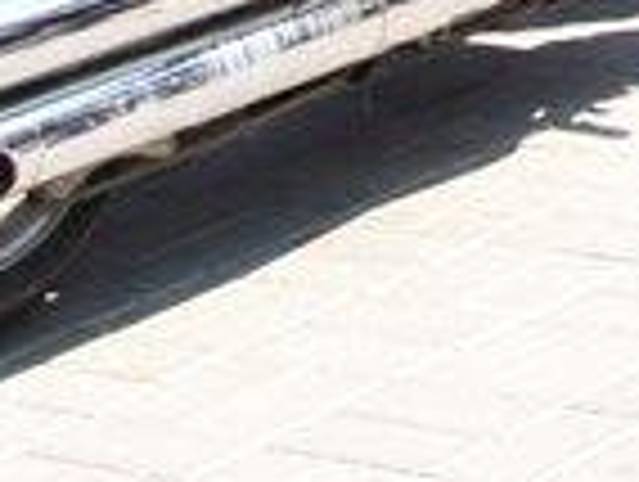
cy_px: -784
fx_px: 4364
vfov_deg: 6.0
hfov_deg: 8.0
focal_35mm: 236
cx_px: 1282
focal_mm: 7.6
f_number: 3.1
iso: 64
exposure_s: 1/400
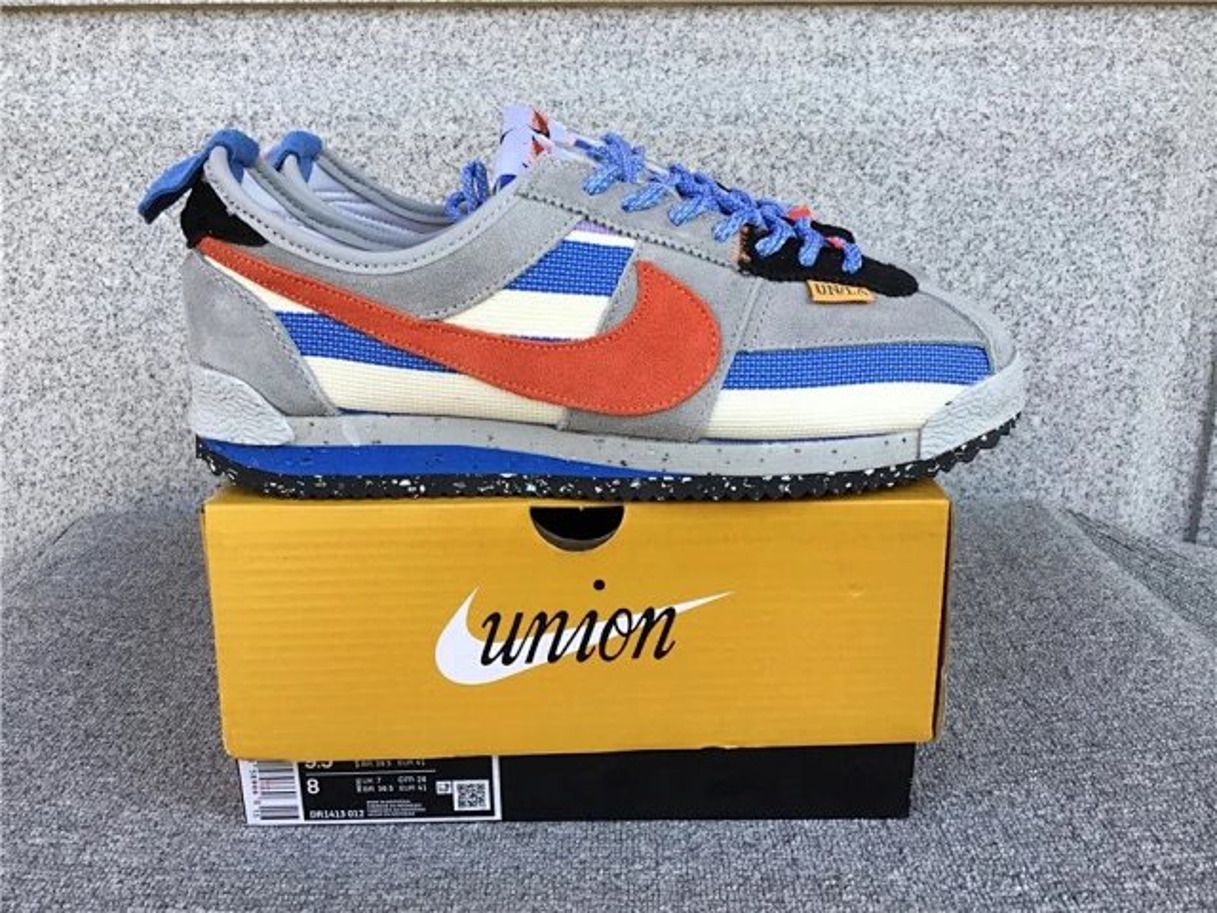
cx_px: 608
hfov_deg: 58.4
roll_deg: +0.9
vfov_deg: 45.4
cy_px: 456
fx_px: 1090
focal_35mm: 31
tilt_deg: -17.2
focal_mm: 3.3
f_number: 2.4
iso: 25
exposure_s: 1/100
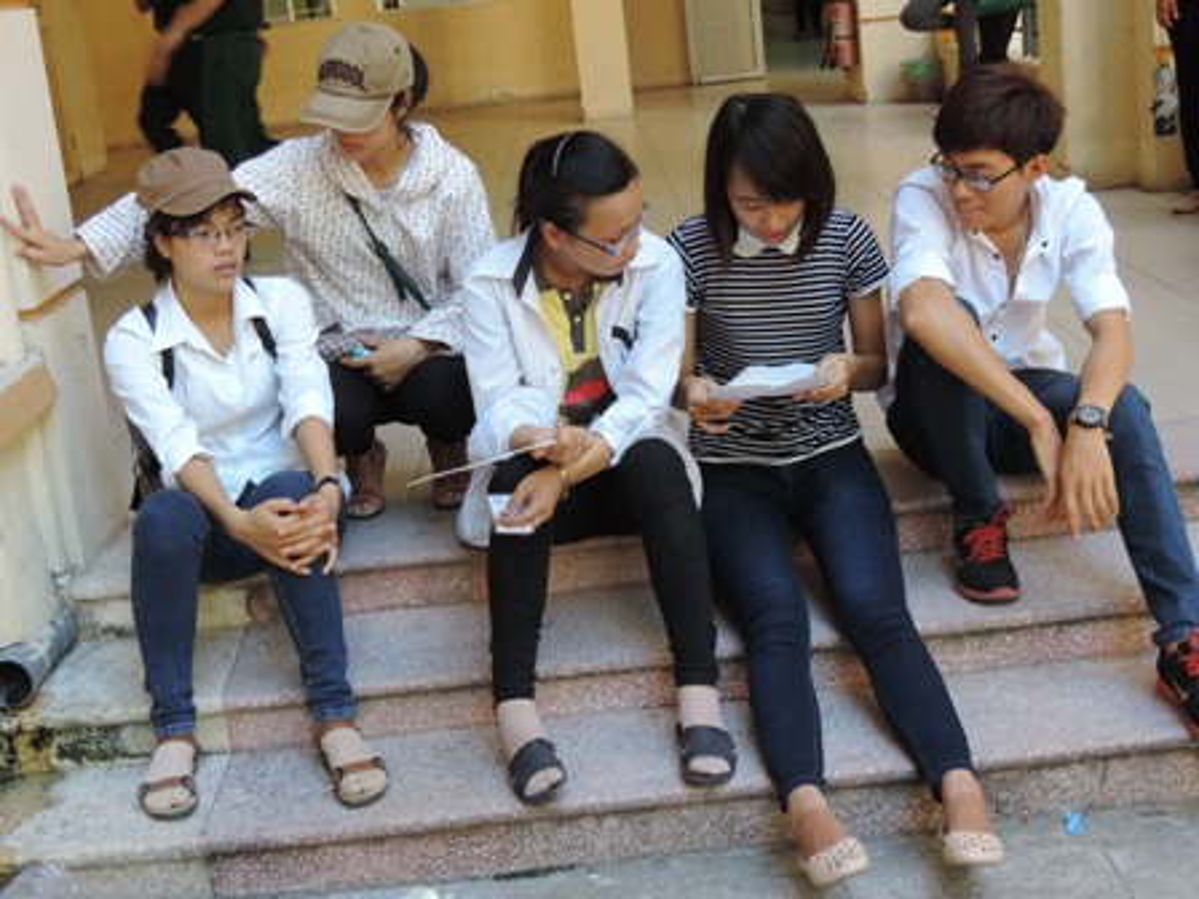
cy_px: 450
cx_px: 600
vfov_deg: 29.1
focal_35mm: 50
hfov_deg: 38.2
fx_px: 1732
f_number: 3.6
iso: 200
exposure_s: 1/50
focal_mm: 8.9
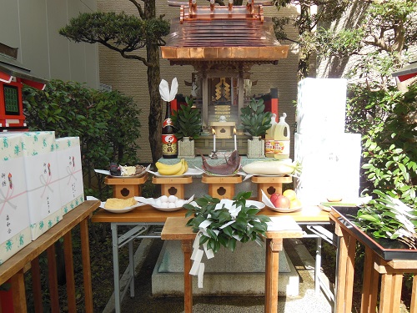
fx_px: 349
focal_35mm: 29
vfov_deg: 48.2
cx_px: 208
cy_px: 156
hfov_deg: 61.7
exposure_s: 1/200
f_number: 3.7
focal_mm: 5.2
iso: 125
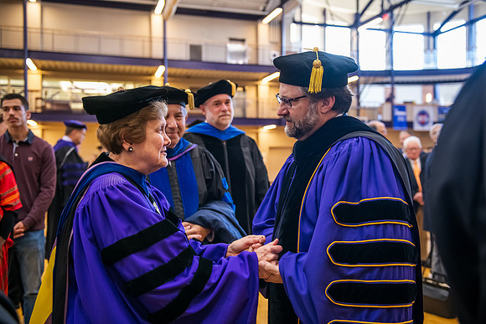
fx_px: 486
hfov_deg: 53.1
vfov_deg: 36.9
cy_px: 162
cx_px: 243
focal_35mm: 36
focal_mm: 36
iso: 2500
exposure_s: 1/125
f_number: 3.2
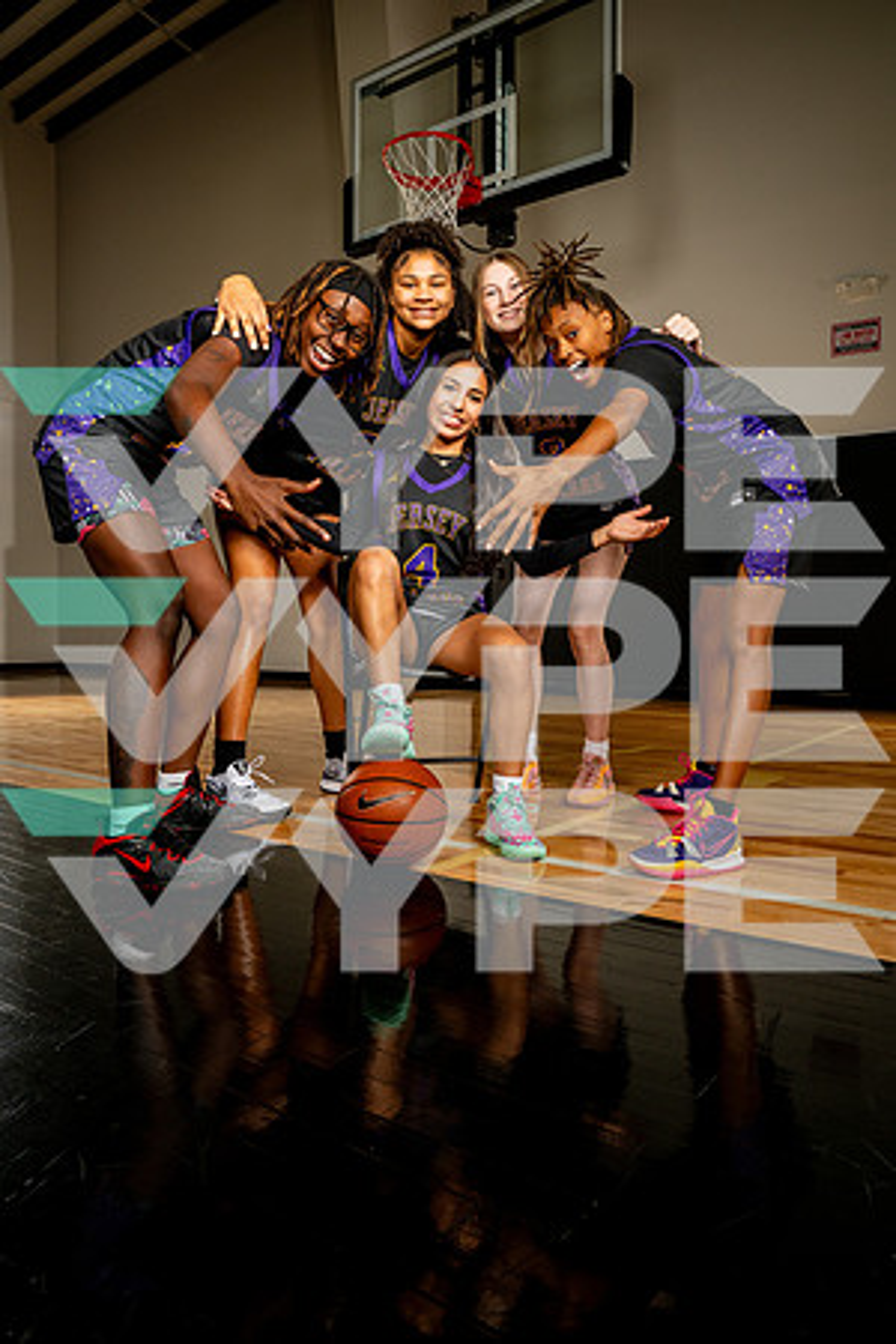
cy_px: 672
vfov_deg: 73.7
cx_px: 448
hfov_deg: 53.1
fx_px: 896
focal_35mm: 24
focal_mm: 24
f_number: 8
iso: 250
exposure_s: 1/500
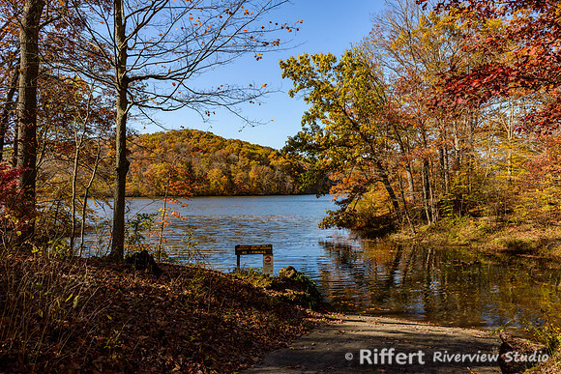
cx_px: 280
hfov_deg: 67.4
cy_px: 187
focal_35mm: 27
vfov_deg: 48.0
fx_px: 421
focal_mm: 27
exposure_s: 1/320
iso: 200
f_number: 8
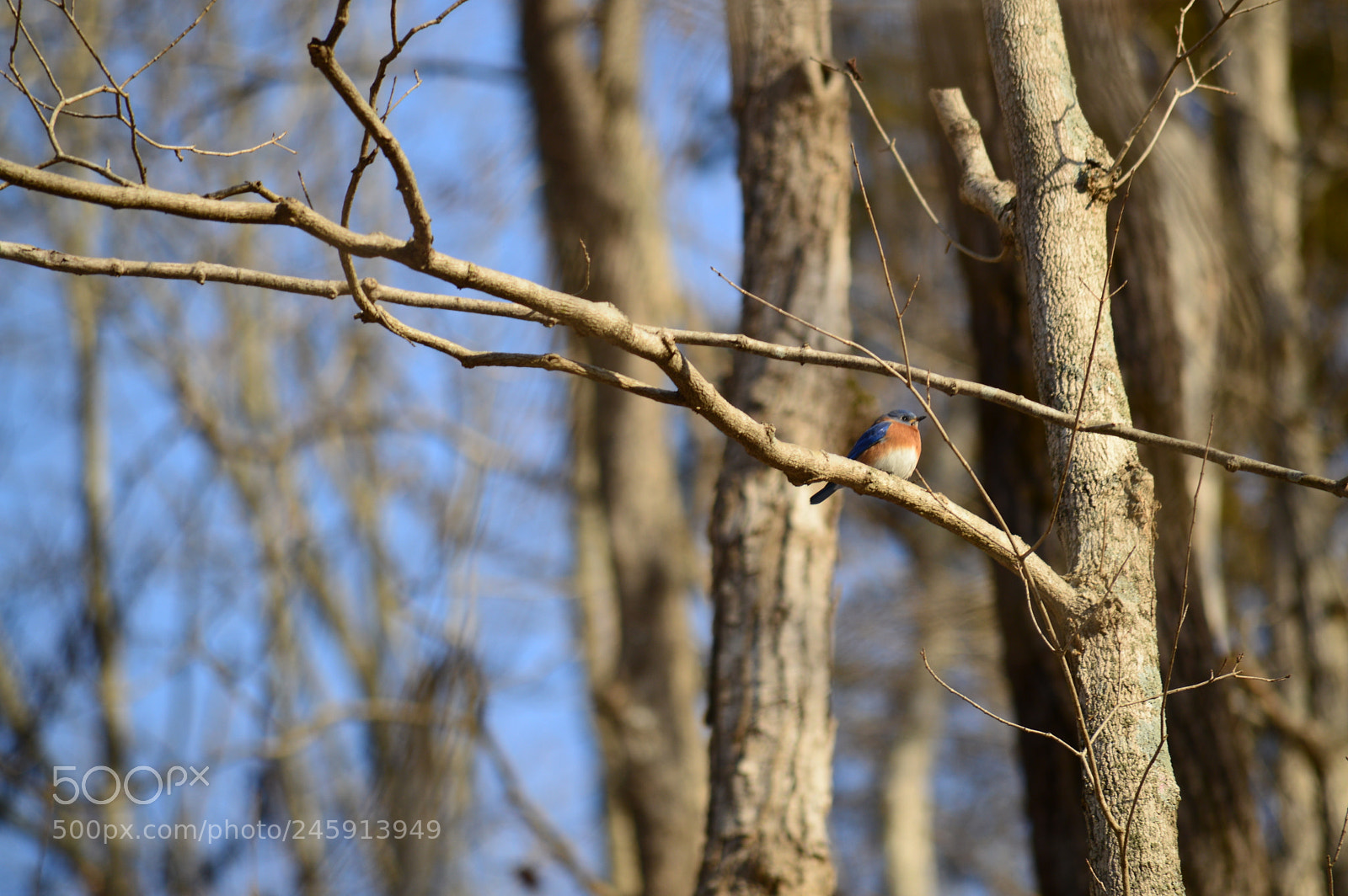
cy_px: 448
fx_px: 16836
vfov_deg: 3.0
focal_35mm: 450
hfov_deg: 4.6
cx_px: 674
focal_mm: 300
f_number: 5.6
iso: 100
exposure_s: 1/160
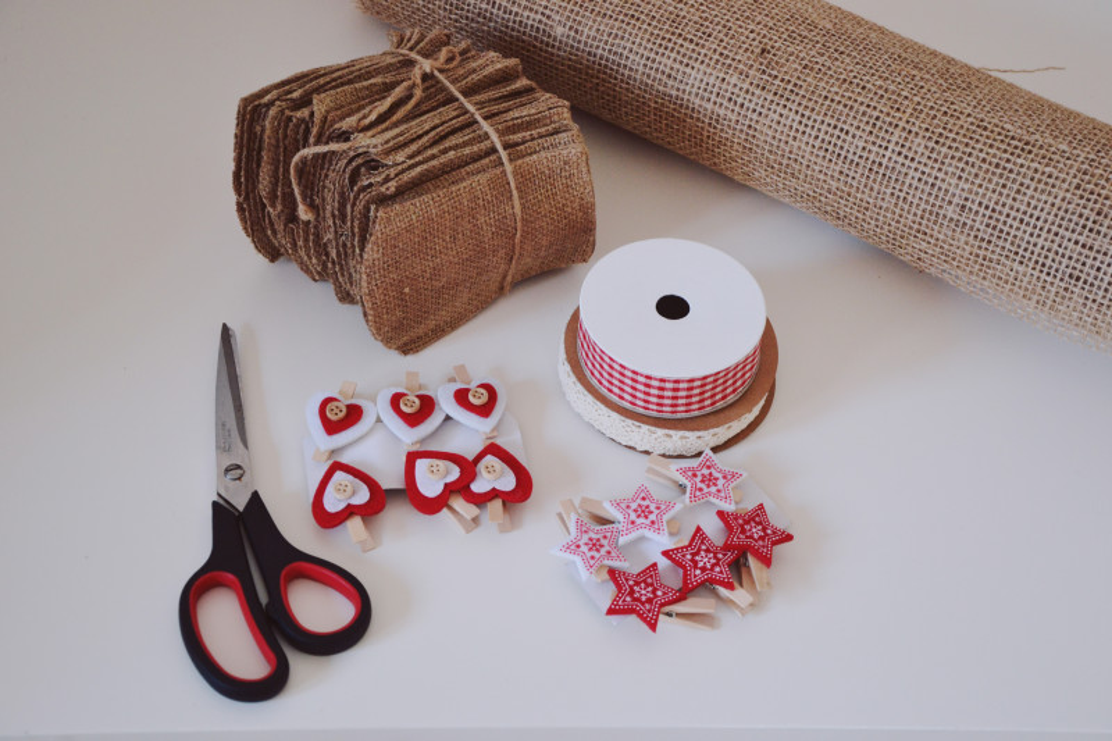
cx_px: 556
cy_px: 370
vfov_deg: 18.9
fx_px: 2223
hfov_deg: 28.1
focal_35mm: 72
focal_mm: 48
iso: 720
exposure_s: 1/15
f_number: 4.8
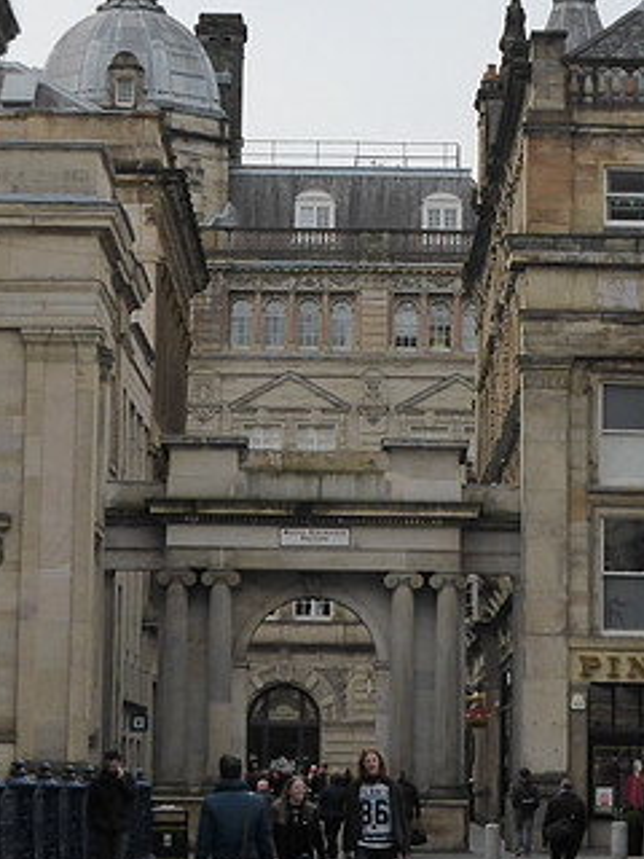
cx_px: 353
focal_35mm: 154
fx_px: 3820
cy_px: 258
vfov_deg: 12.8
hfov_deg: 9.6
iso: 200
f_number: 5.1
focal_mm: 14.2
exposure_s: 1/500
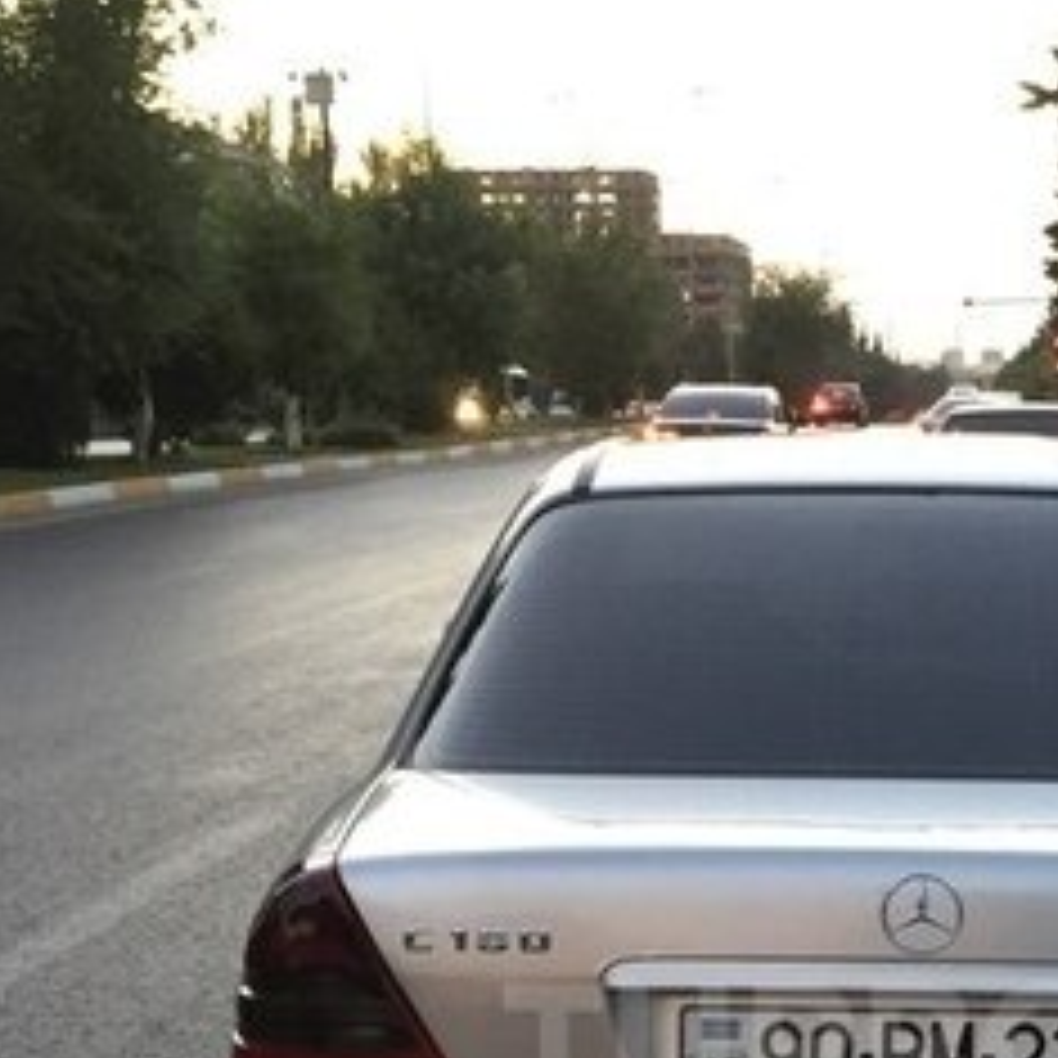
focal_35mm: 72
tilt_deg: -15.9
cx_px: 963
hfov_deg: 23.3
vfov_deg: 23.0
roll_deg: -0.6
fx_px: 2490
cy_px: 1051
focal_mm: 4.15
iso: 125
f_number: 2.2
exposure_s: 1/33
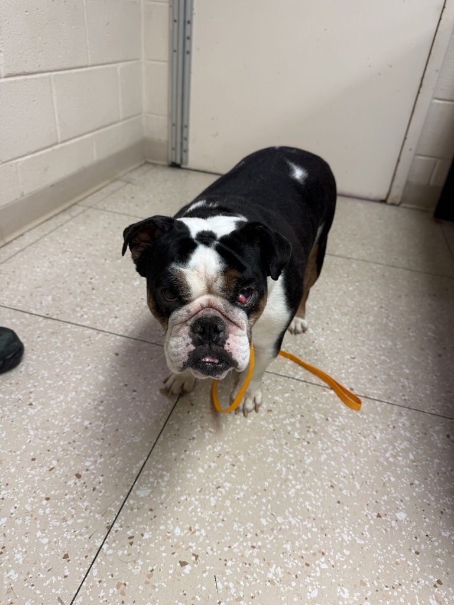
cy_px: 302
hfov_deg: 56.8
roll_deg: -6.0
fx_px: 420
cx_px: 227
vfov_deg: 71.6
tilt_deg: -30.2
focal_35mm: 24
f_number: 1.78
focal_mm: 6.76
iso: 64
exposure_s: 1/66
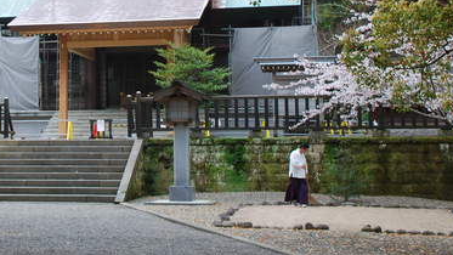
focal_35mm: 81
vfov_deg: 14.7
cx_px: 117
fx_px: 973
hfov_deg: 25.9
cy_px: 12
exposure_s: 1/100
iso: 200
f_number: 9
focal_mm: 30
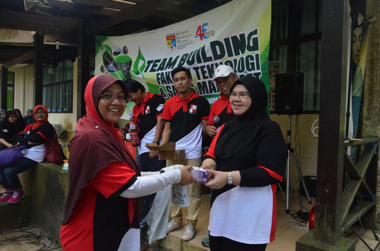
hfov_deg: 70.5
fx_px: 269
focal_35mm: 26
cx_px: 190
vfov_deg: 50.2
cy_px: 126
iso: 3200
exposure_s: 1/125
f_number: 6.3
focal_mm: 17
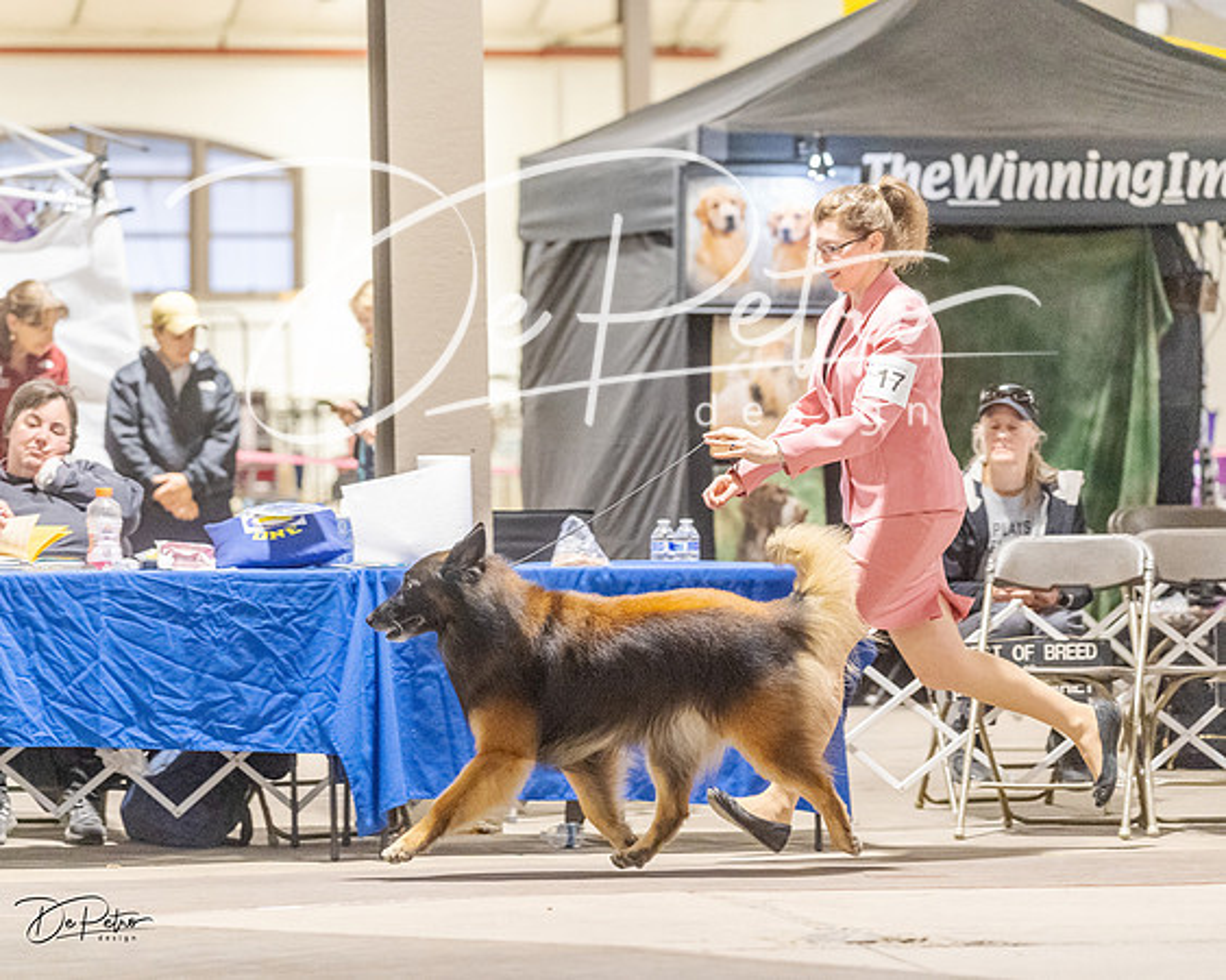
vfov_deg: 10.2
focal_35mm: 151
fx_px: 5474
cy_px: 490
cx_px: 531
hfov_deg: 12.8
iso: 6400
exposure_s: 1/320
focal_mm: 134
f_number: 3.2
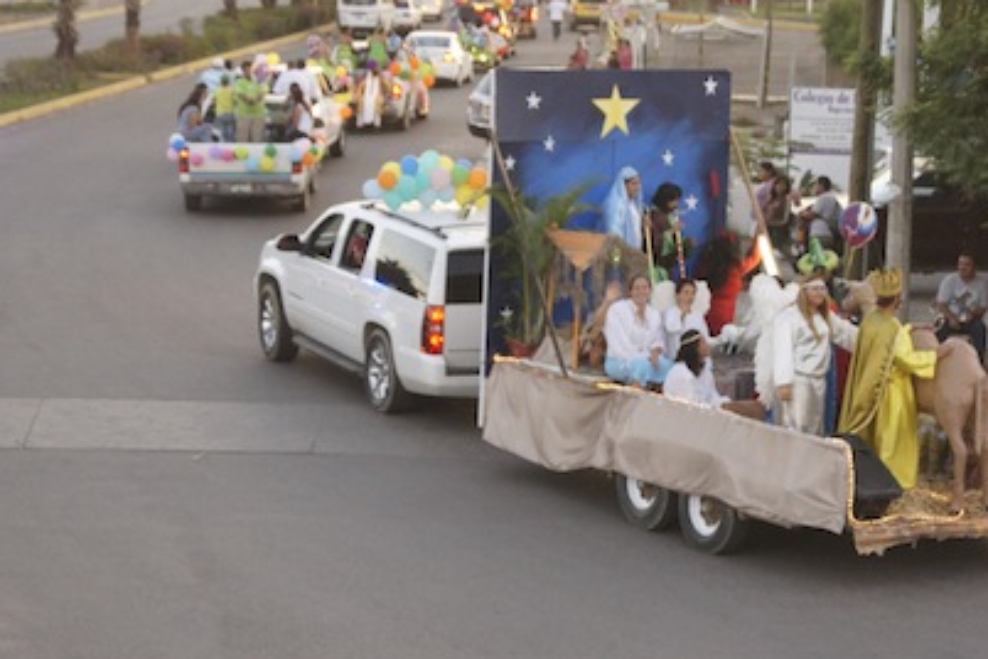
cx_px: 548
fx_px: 2816
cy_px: 316
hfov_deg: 19.9
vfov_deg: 13.3
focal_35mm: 103
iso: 1600
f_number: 6.3
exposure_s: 1/125
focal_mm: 55
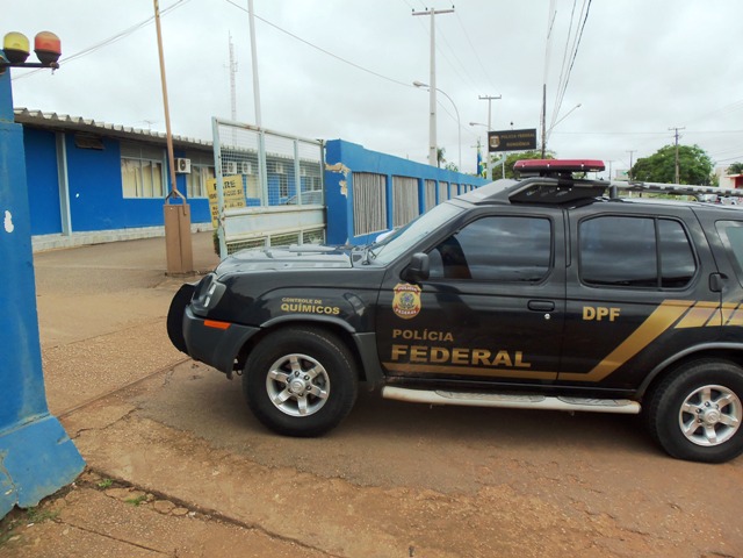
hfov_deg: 61.7
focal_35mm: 29
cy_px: 279
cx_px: 372
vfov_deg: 48.2
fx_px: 622
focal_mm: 5.2
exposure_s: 1/400
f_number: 3.4
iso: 80
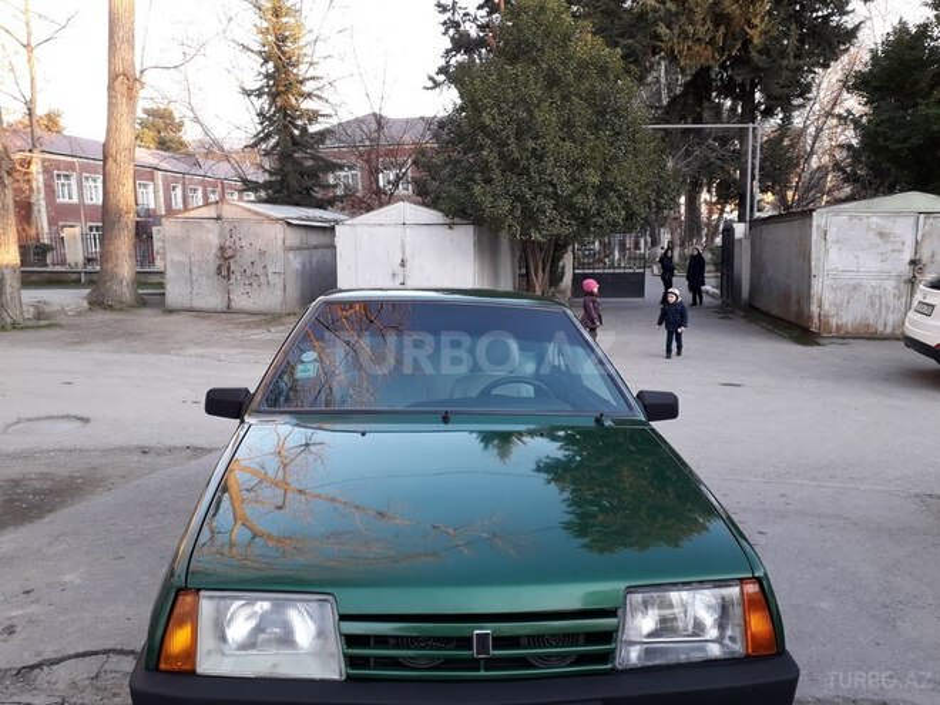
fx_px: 733
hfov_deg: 65.3
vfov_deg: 51.4
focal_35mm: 27
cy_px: 352
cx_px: 470
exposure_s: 1/50
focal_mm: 3.6
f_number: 1.9
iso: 50
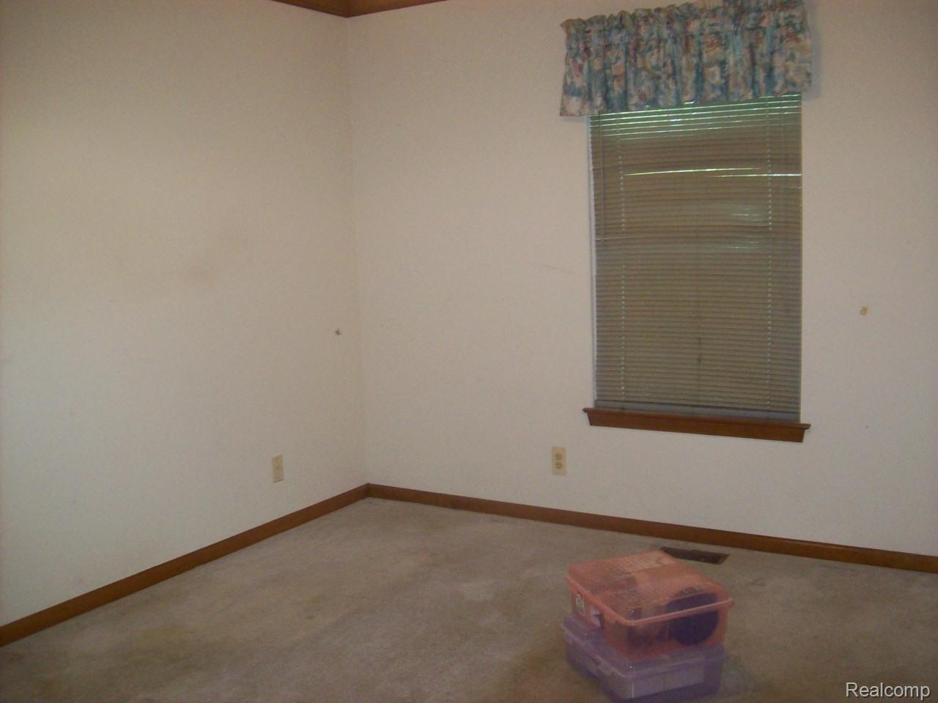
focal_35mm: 36
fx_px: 976
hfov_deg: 51.4
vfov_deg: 39.7
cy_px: 352
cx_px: 469
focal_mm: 6
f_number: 2.7
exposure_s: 1/64
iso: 200
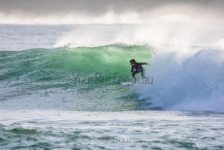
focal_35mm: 750
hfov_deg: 2.7
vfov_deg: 1.8
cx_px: 112
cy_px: 75
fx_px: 4668
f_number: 5.6
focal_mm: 500
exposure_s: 1/2500
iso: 560
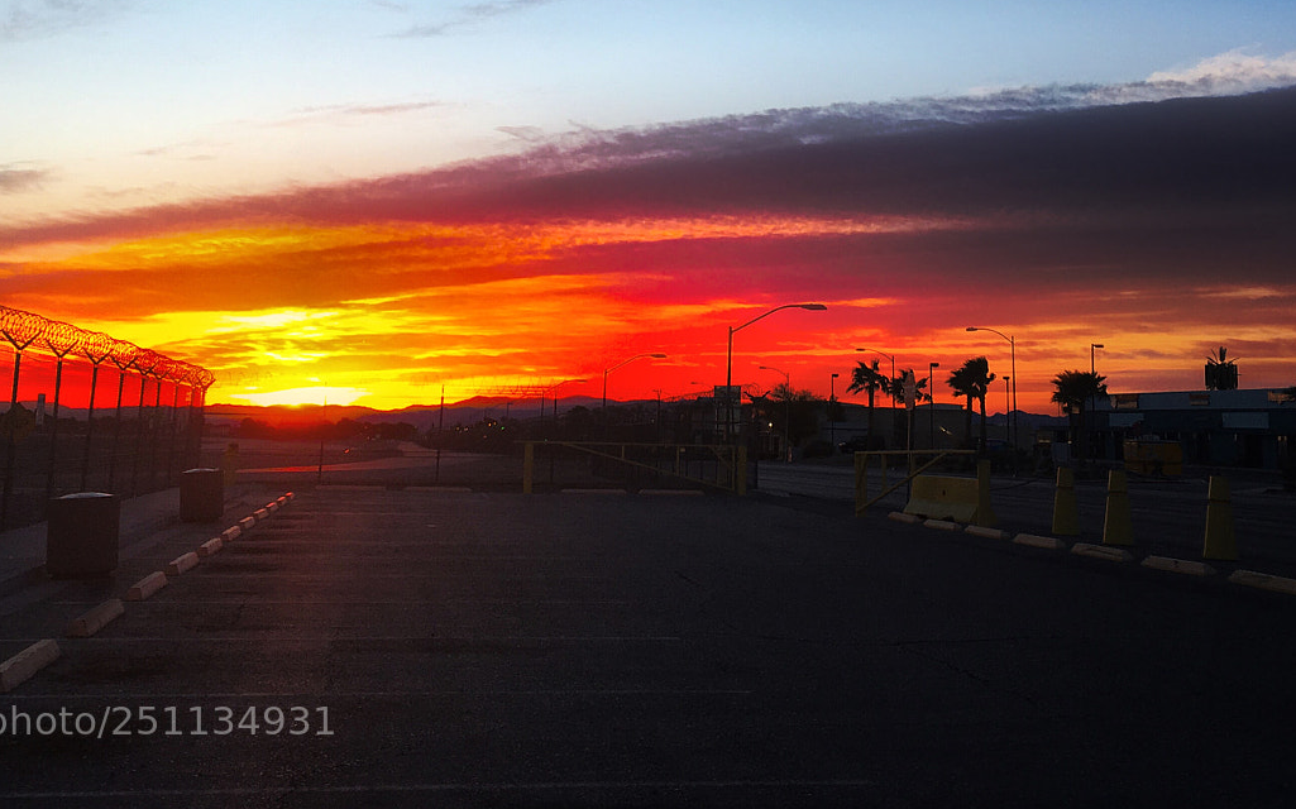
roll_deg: -2.5
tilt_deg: +12.4
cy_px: 62
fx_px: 1695
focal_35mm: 48
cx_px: 685
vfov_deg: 25.9
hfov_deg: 41.8
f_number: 2.2
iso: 25
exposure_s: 1/285
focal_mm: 4.15
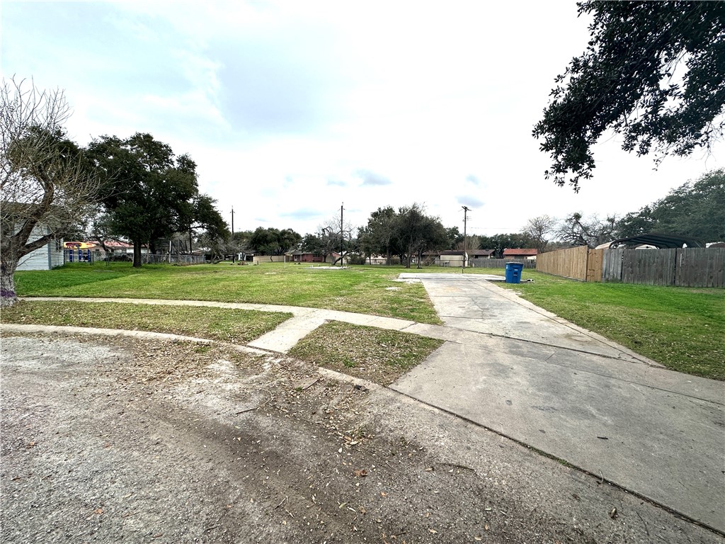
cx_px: 362
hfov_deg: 102.1
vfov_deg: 85.7
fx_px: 293
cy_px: 272
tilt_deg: -2.6
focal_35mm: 14
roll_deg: -1.0
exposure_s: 1/2174
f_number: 2.2
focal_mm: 2.22
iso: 50
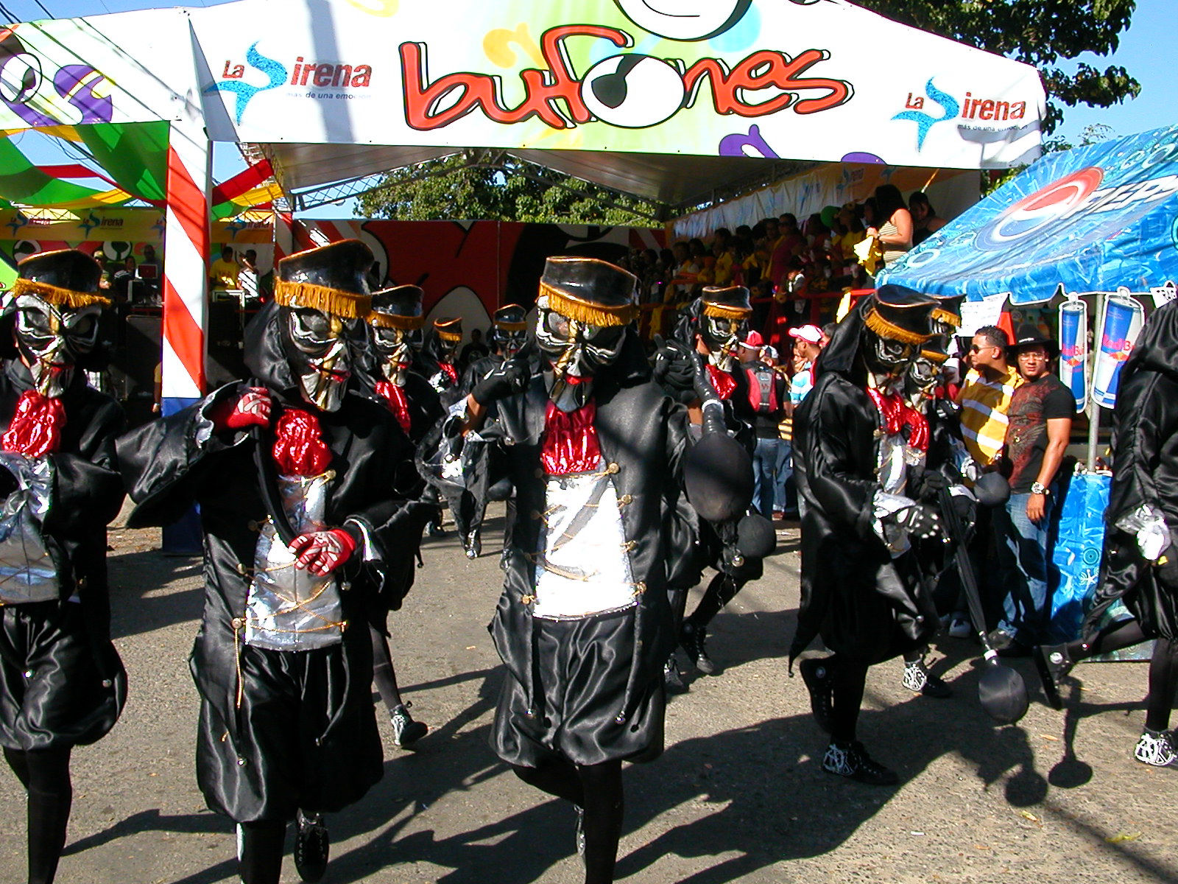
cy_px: 442
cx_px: 589
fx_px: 1259
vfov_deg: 38.7
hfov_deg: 50.1
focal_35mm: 37
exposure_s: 1/426
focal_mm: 5.6
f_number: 4.5
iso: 100
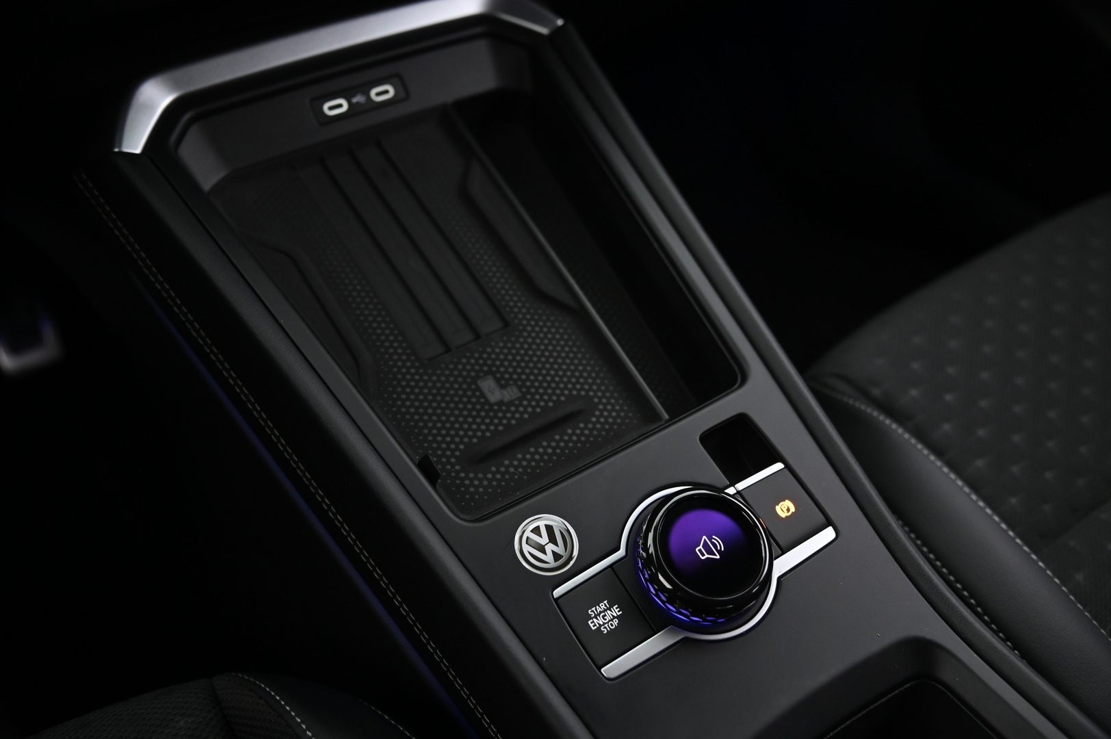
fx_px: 1079
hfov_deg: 54.5
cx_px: 556
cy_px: 370
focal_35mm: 35
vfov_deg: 37.8
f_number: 4
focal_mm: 35
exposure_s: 1/10
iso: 2000
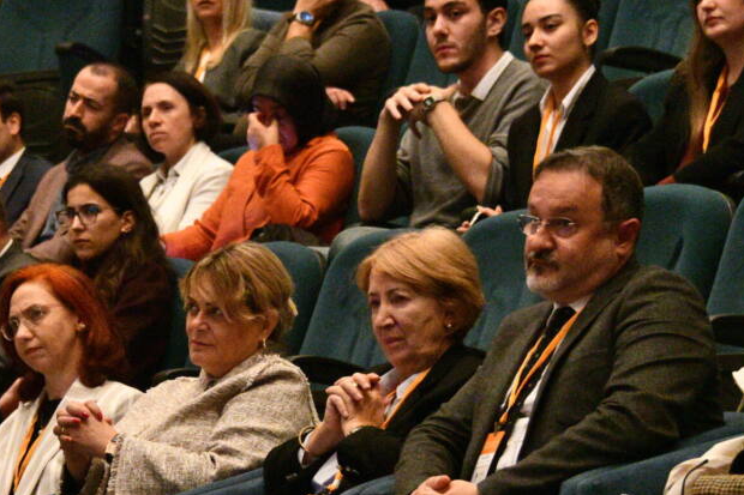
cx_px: 242
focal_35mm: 228
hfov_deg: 9.0
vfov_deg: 6.0
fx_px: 4710
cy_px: 333
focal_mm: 92
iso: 25600
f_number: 5.3
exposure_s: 1/125
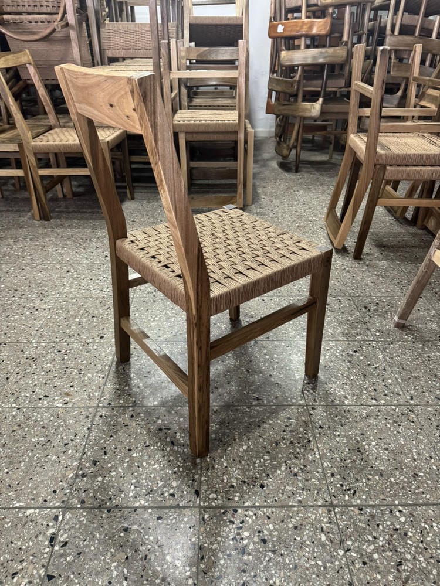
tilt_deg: -31.0
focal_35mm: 24
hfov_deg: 56.8
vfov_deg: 71.6
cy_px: 293
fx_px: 407
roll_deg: +0.0
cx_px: 220
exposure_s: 1/50
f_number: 1.78
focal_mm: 6.76
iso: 320
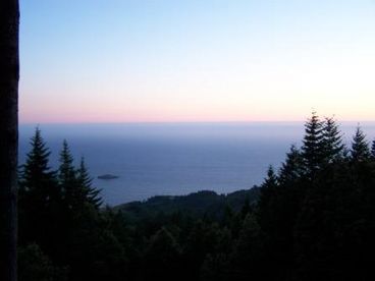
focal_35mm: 38
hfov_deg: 49.0
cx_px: 188
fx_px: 412
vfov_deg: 37.7
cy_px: 140
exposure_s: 1/40
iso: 80
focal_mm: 6.3
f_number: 2.8
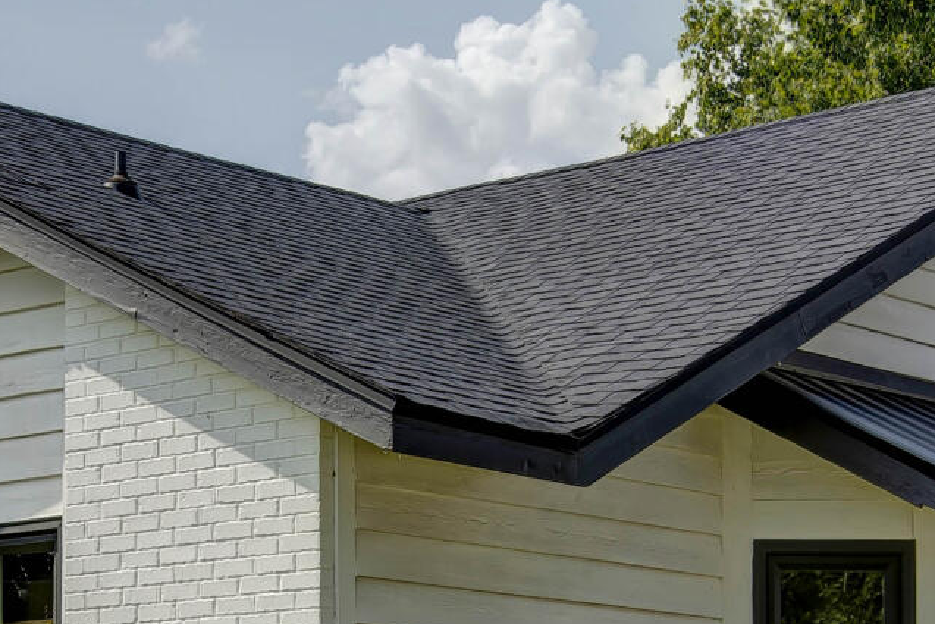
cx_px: 343
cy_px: 774
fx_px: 2935
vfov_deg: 11.8
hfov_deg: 18.1
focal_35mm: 113
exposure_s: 1/500
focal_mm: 24
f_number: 6.7
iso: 100
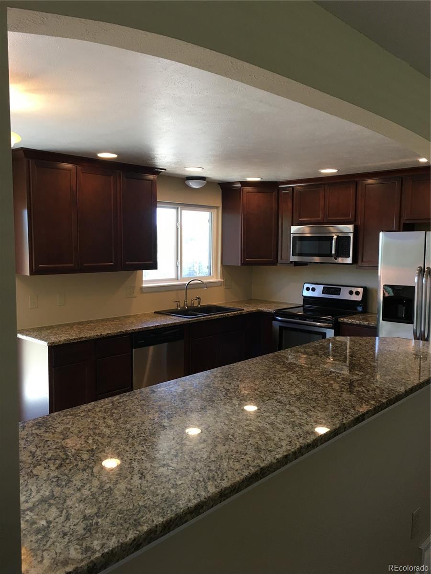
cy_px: 287
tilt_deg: -5.1
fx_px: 481
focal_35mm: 29
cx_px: 216
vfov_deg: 61.7
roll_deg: -0.3
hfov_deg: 48.2
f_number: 2.2
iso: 40
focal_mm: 4.15
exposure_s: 1/30
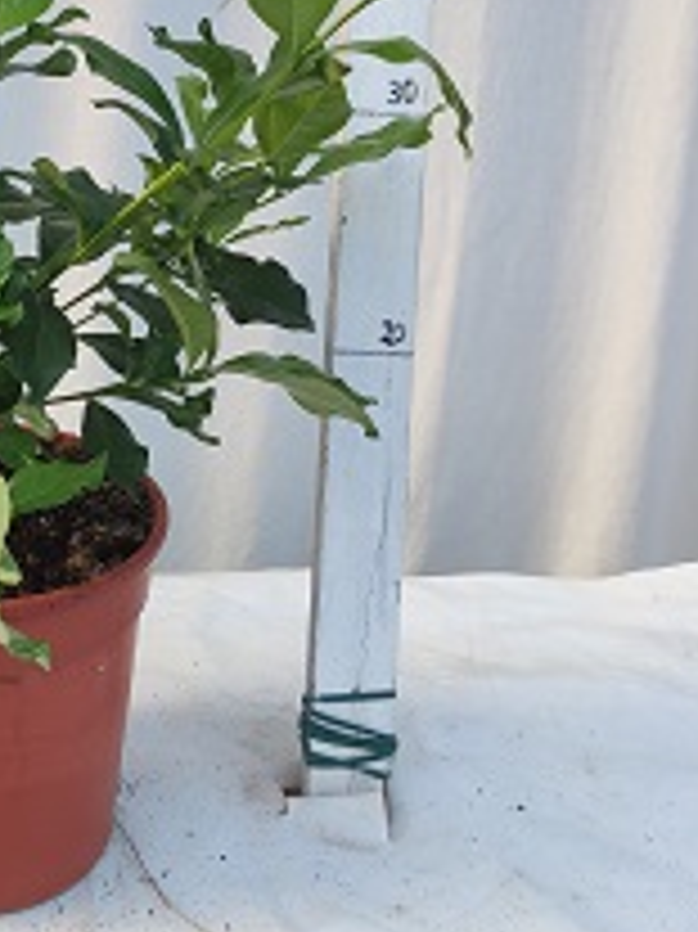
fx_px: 1507
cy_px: 223
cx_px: -50
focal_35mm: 56
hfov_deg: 24.5
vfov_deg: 33.6
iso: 100
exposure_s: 1/200
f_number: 1.89
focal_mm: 5.43
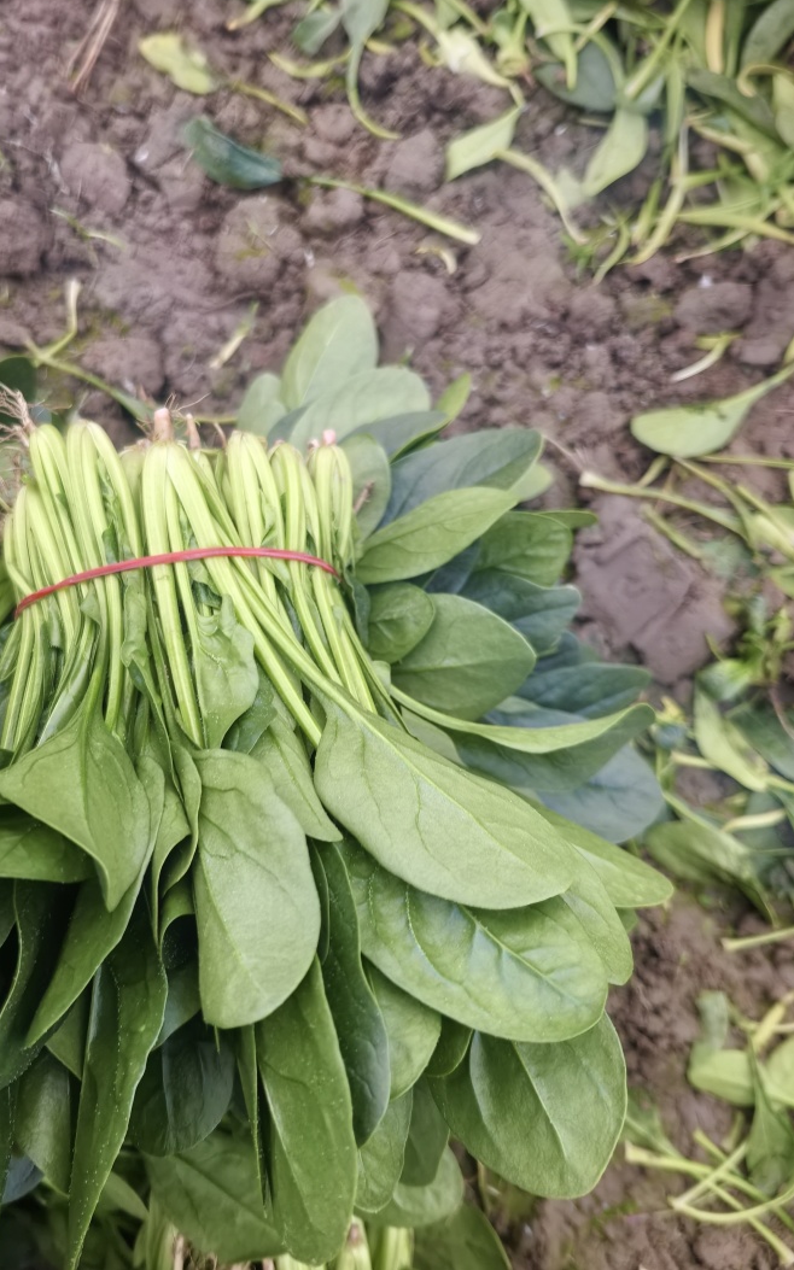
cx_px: 319
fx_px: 1004
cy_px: 628
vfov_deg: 64.6
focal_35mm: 29
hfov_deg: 42.9
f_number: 1.4
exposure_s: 1/50
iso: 80
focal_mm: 5.75
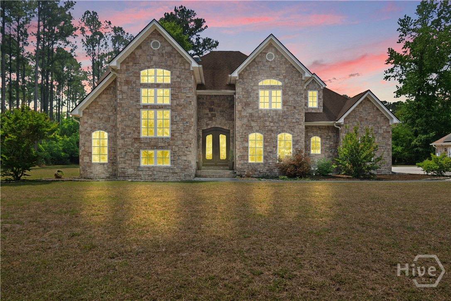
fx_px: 301
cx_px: 226
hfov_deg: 73.7
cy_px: 150
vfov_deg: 53.1
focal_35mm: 24
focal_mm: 16
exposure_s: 1/60
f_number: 7.1
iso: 250
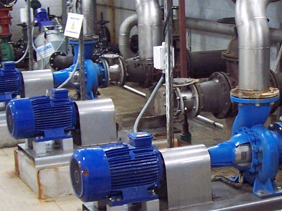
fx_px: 790
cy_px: 104
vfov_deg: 15.2
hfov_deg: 19.9
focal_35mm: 97
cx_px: 239
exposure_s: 1/8
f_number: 2.8
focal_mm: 6.3
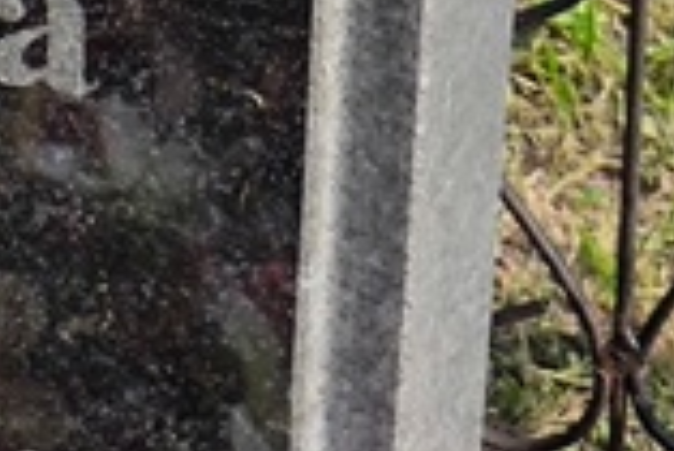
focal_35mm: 264
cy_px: 26
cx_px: -749
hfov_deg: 7.4
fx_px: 4947
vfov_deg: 5.2
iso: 50
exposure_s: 1/1297
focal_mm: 4.71
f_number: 1.7
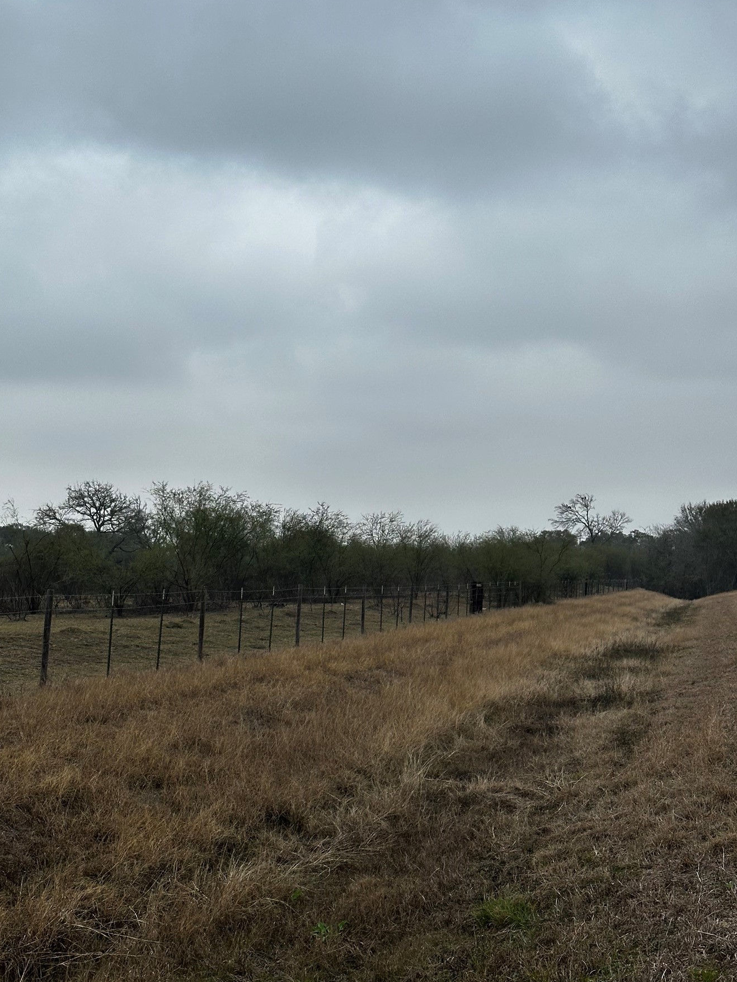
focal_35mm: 56
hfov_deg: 26.1
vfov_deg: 34.3
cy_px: 530
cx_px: 317
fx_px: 1589
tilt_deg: +2.5
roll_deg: -0.3
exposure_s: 1/2976
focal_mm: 6.86
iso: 64
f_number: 1.78
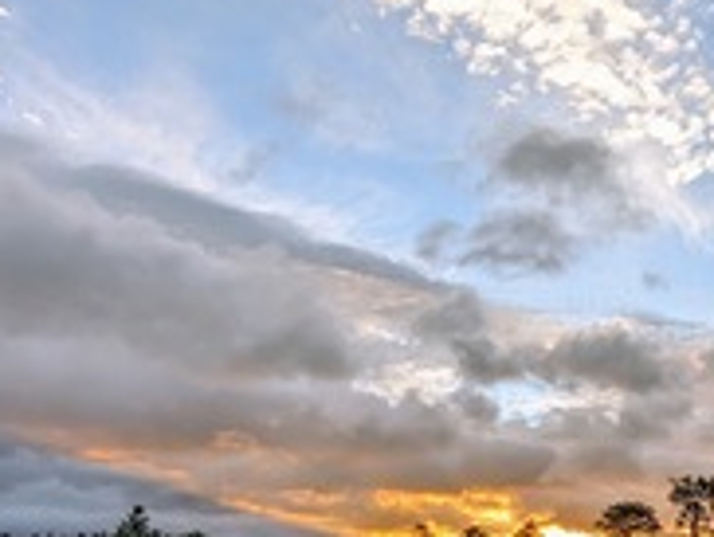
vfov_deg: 30.6
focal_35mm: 40
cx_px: 643
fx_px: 826
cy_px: 643
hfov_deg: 42.8
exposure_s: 1/174
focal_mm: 1.95
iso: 40
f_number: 2.2
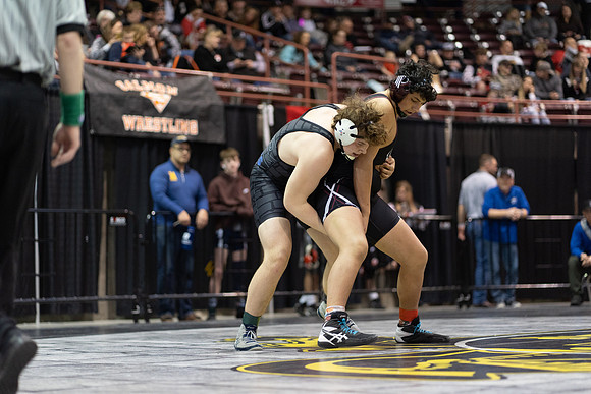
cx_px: 296
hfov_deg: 23.9
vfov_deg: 16.1
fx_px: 1396
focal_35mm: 85
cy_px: 197
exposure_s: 1/500
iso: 2500
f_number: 1.8
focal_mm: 85
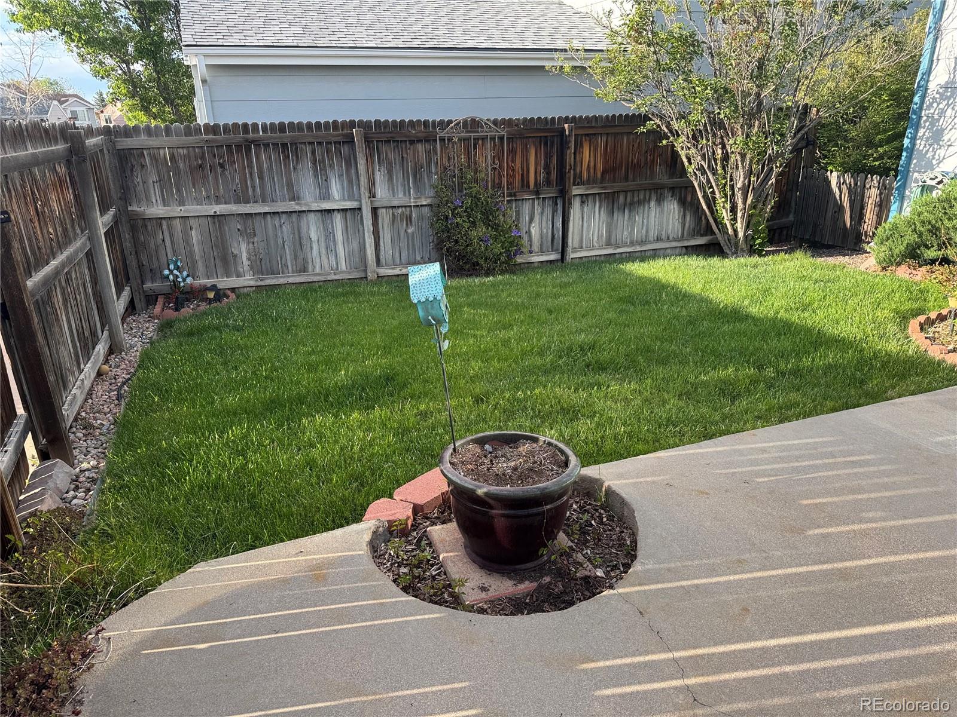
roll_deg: +1.7
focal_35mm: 24
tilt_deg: -20.0
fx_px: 664
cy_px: 358
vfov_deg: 56.8
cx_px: 478
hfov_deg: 71.6
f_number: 1.78
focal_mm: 6.76
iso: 80
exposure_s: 1/627
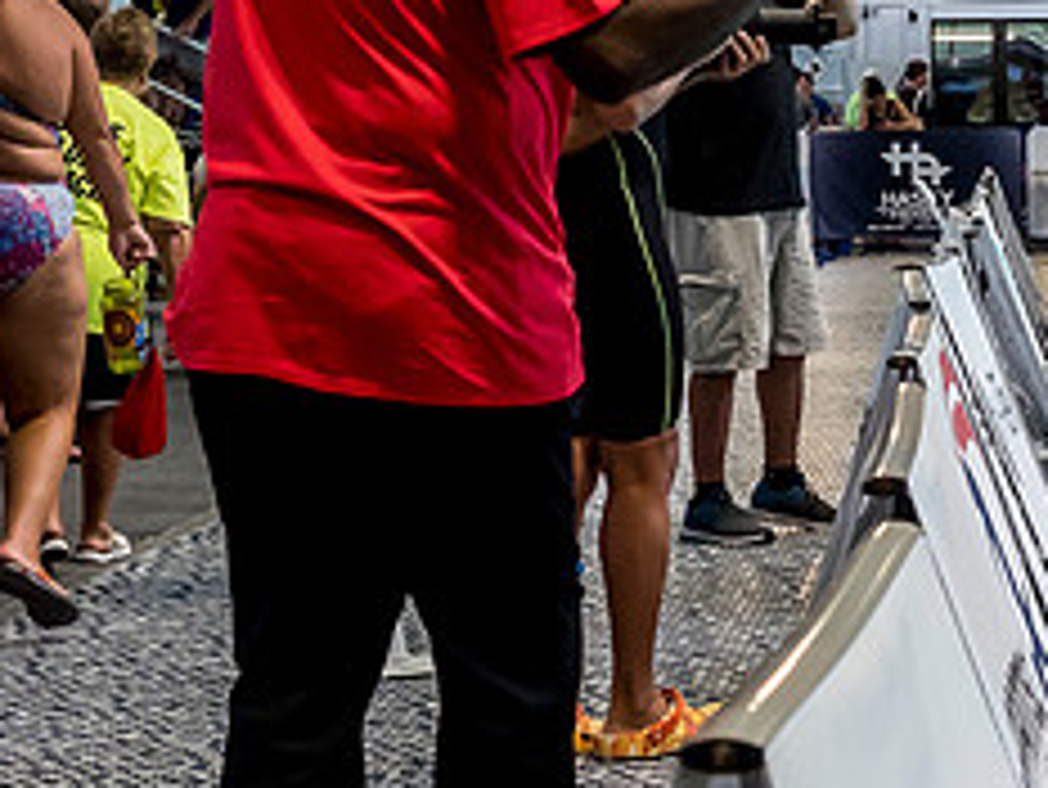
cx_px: 767
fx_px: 4271
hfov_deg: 13.9
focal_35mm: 141
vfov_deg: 10.4
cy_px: -63
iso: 2500
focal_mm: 22
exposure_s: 1/400
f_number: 4
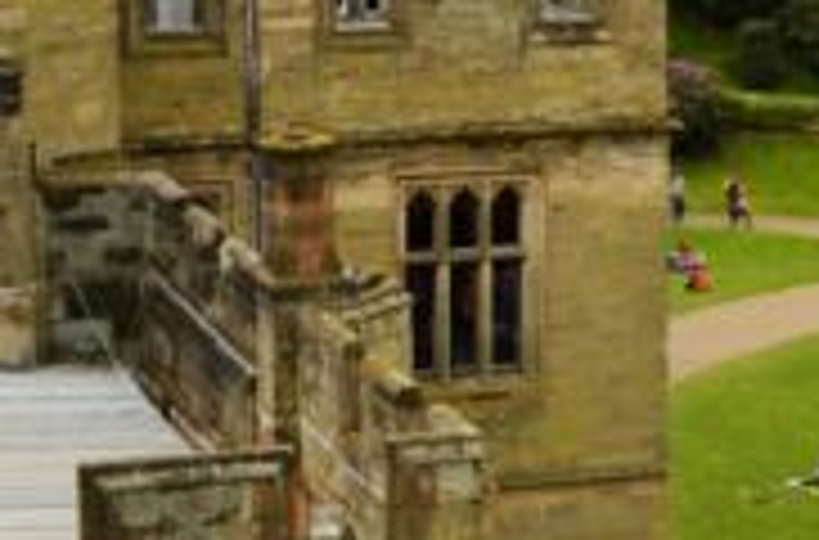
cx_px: 648
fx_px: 3106
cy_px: -56
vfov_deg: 9.8
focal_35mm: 137
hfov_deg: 14.9
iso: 200
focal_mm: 26
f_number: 4
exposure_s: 1/640
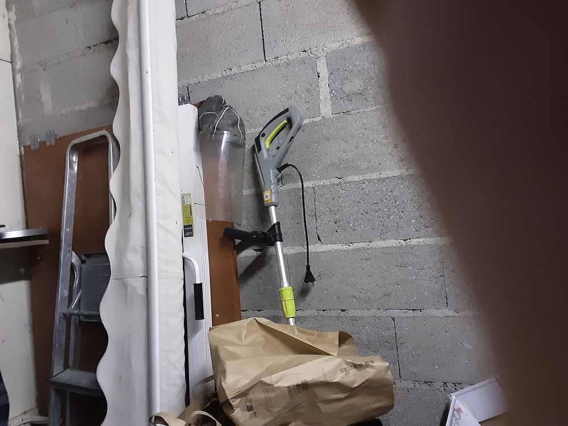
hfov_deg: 63.4
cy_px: 213
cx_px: 284
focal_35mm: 28
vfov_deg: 49.7
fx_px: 459
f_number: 1.9
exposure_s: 1/20
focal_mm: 2.9
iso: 400
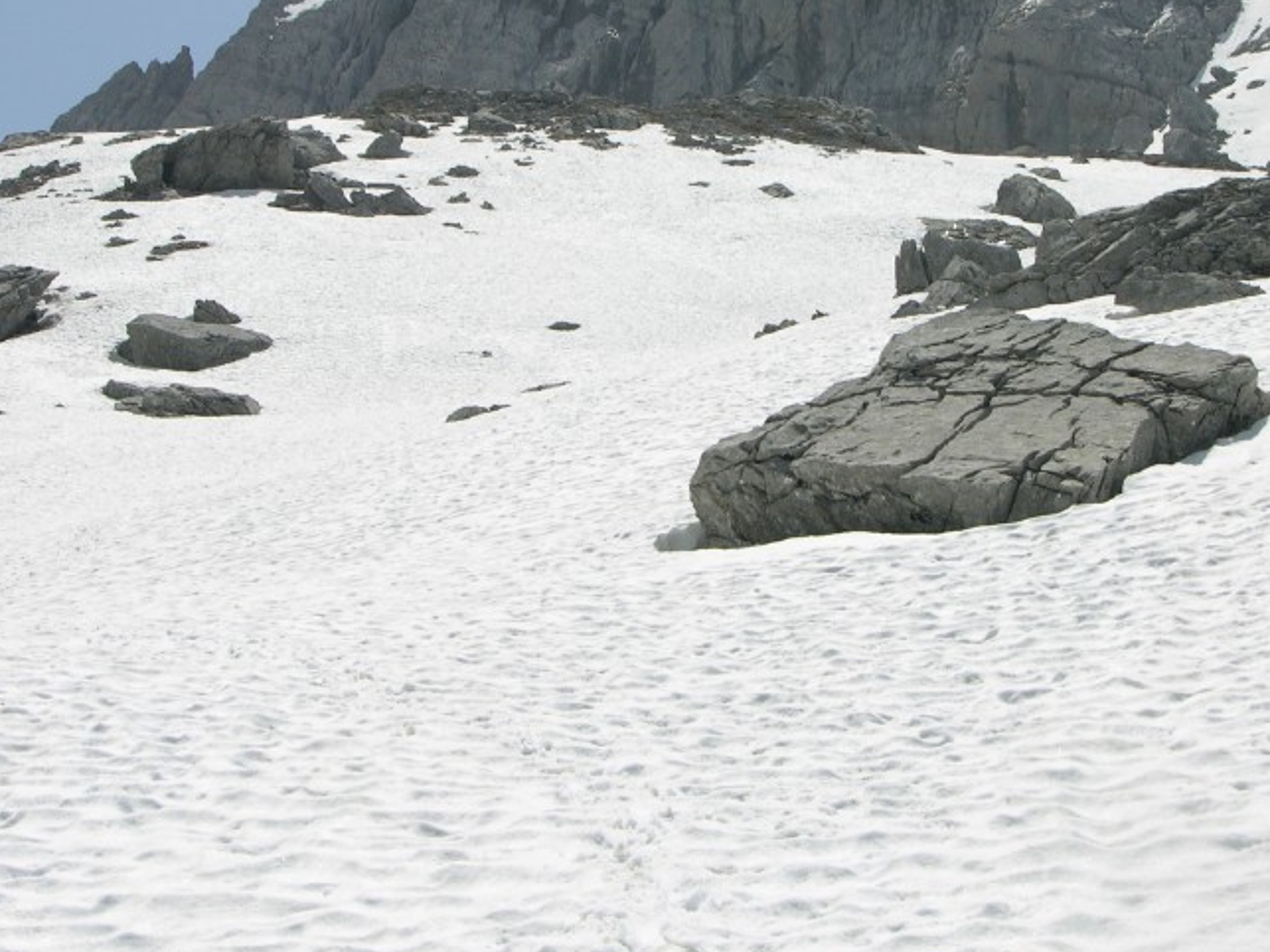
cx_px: 701
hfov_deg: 22.8
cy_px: 251
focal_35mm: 86
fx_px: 3155
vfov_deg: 17.1
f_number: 6.9
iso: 50
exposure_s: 1/365
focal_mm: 13.7
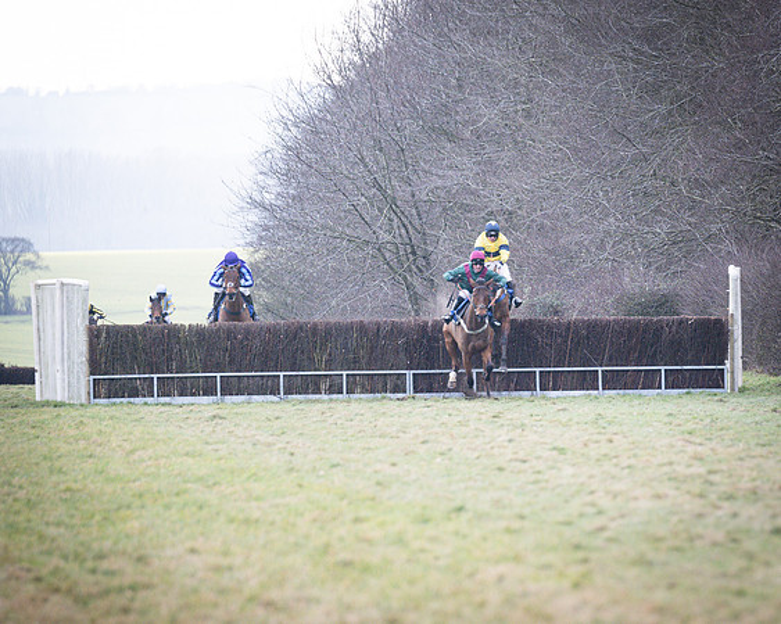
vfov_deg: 3.6
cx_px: 652
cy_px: 434
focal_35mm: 434
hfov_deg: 4.5
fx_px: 10033
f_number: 2.8
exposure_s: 1/1600
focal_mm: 185
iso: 400
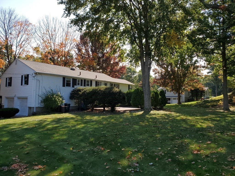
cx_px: 118
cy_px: 88
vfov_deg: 53.1
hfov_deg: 67.3
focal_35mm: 26
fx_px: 177
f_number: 2.4
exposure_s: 1/746
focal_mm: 4.3
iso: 50
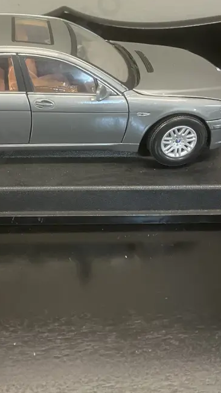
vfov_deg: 41.9
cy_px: 110
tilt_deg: -31.1
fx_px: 500
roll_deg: -0.4
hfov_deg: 24.3
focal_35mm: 48
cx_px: 30
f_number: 1.8
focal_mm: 3.99
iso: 250
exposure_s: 1/33
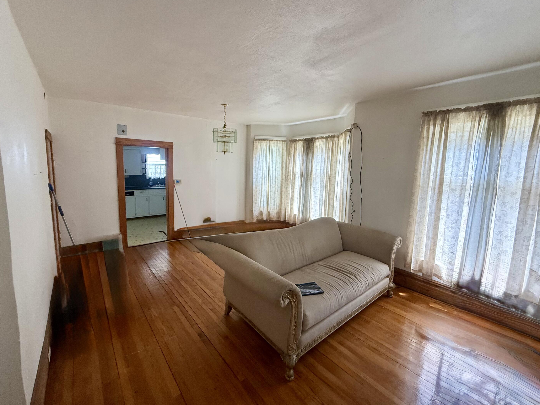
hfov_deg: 98.1
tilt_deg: -6.7
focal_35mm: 15
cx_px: 260
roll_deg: -0.7
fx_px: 234
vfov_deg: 81.7
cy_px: 190
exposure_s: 1/99
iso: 200
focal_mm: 2.22
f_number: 2.2
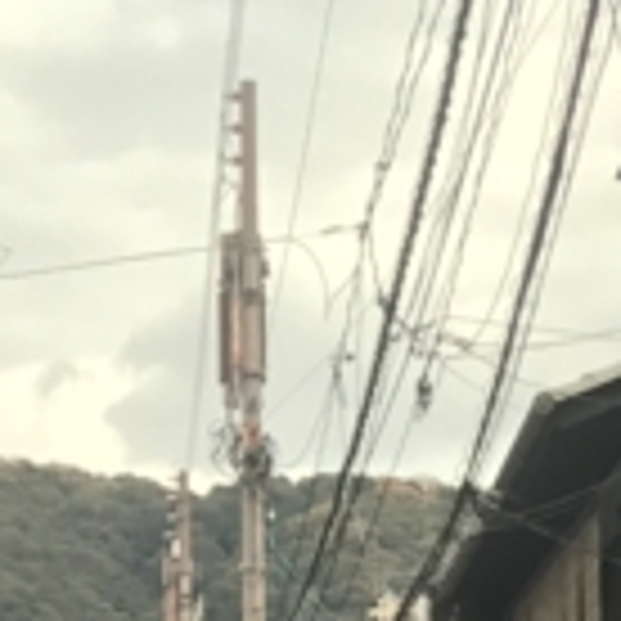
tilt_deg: -7.2
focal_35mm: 184
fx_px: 3735
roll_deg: -0.5
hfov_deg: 9.5
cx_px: 400
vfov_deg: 8.4
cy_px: 1642
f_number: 1.8
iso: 20
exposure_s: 1/204
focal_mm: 3.99
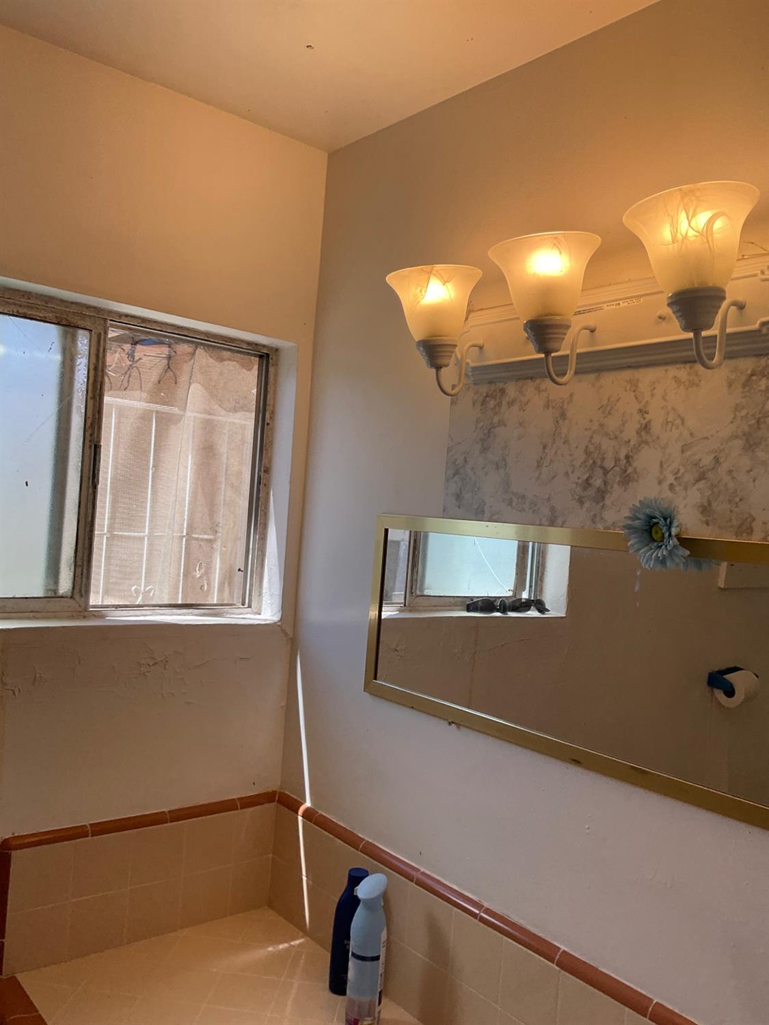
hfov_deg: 48.2
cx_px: 384
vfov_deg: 61.7
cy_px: 512
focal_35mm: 29
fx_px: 859
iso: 16
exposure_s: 1/200
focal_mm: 3
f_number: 1.8
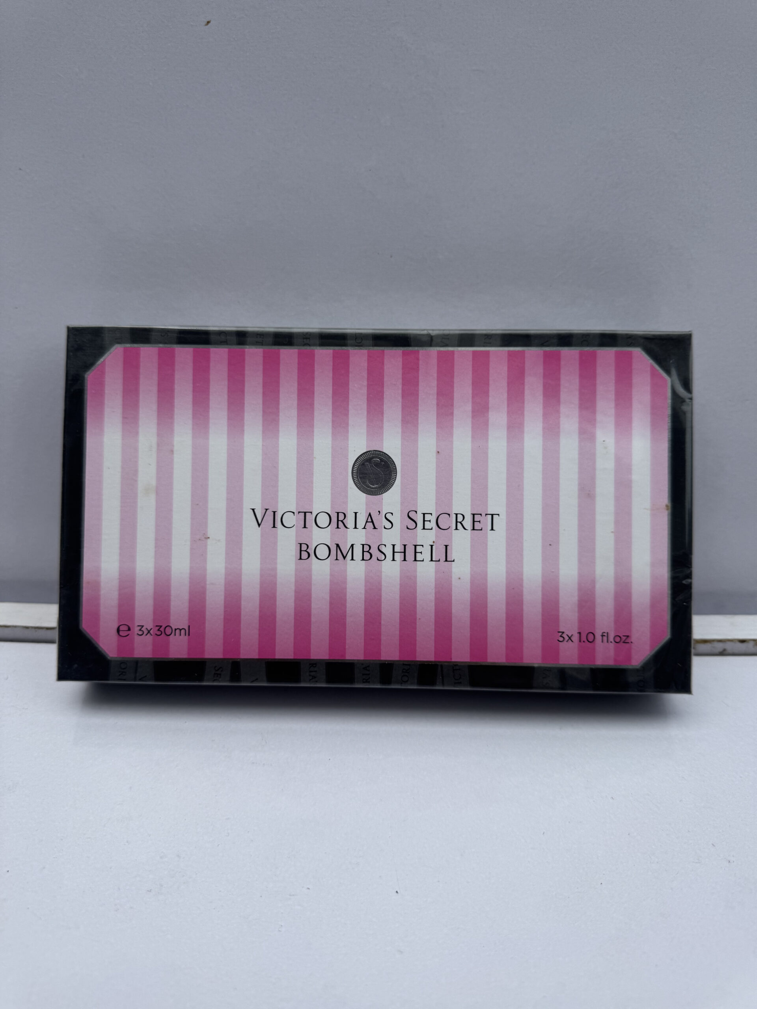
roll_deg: -0.1
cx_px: 378
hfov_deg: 56.8
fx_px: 700
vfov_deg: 71.6
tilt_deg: -19.6
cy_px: 504
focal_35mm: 24
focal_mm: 6.76
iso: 80
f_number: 1.78
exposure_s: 1/4310
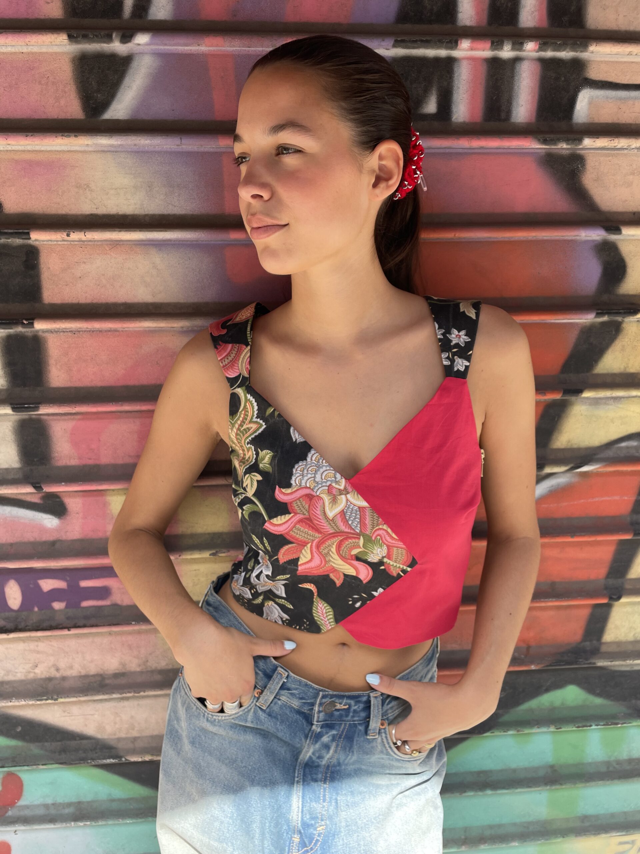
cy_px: 427
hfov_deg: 53.1
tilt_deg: -12.9
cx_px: 320
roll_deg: +0.4
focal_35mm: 26
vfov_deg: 67.3
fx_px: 641
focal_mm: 4.2
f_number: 1.6
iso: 32
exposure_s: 1/324
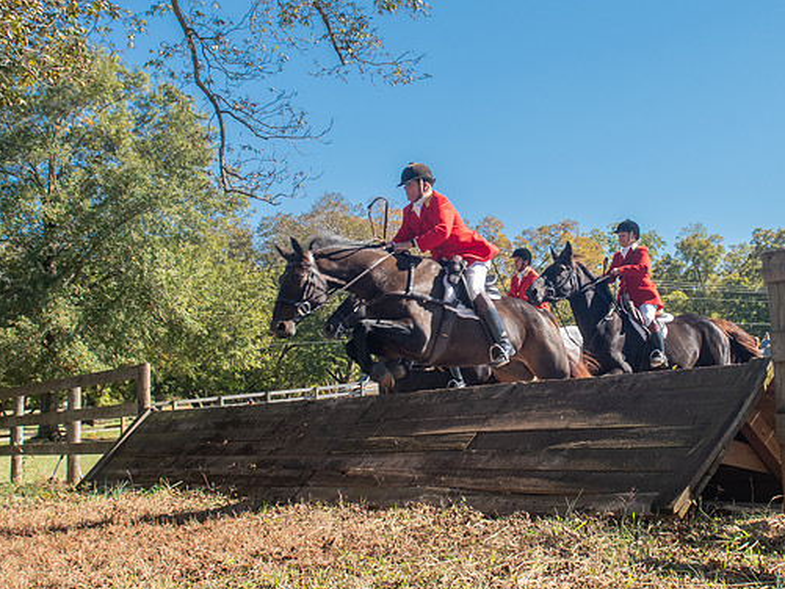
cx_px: 499
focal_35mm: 48
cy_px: 275
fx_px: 1089
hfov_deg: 39.3
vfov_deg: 30.3
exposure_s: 1/320
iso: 400
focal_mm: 24
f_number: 4
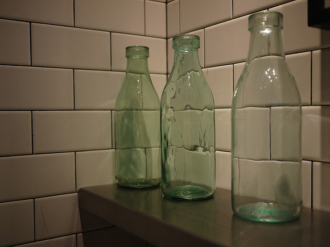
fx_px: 381
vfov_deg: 36.0
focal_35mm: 40
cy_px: 124
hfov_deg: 46.8
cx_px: 165
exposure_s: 1/125
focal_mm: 20
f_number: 1.7
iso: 250
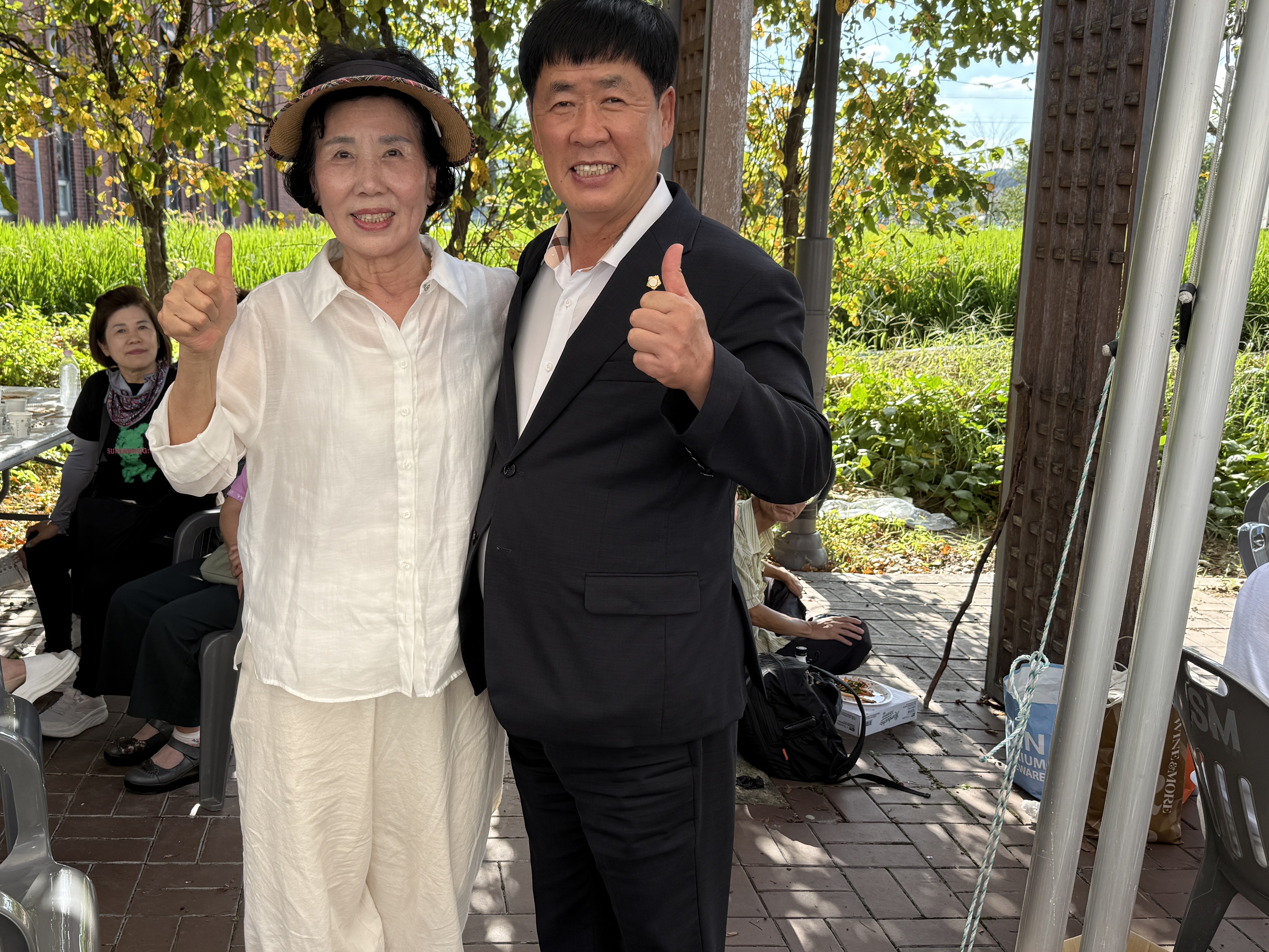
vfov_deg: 40.7
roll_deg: -0.7
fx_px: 1283
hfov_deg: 52.3
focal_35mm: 35
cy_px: 492
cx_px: 515
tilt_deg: -12.5
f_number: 1.78
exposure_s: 1/632
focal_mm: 6.76
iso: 80
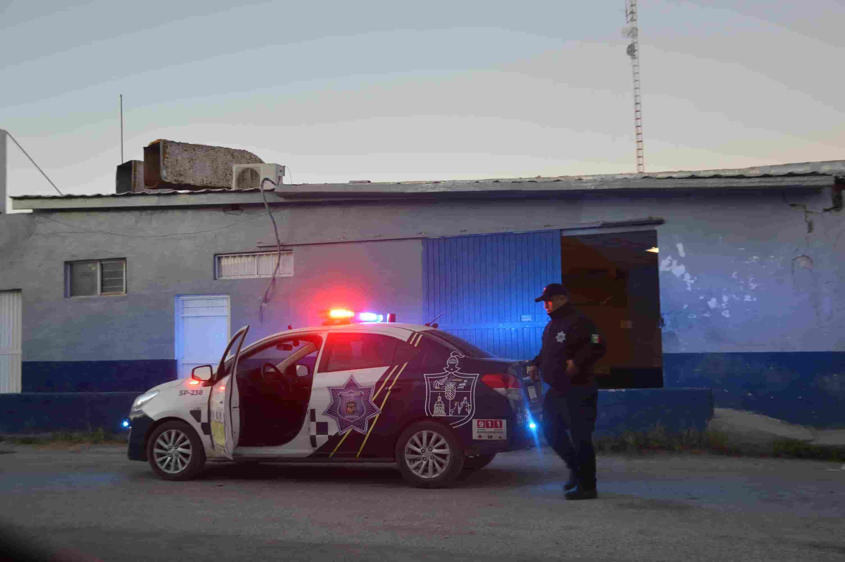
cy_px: 281
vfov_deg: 35.4
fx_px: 879
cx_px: 422
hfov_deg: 51.3
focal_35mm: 38
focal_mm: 25
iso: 400
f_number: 4
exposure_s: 1/60
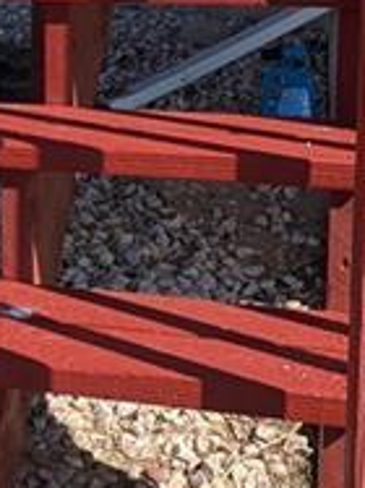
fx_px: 1267
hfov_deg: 16.0
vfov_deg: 21.6
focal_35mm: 90
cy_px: 117
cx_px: -26
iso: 46
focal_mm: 1.83
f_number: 2.2
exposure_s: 1/1437
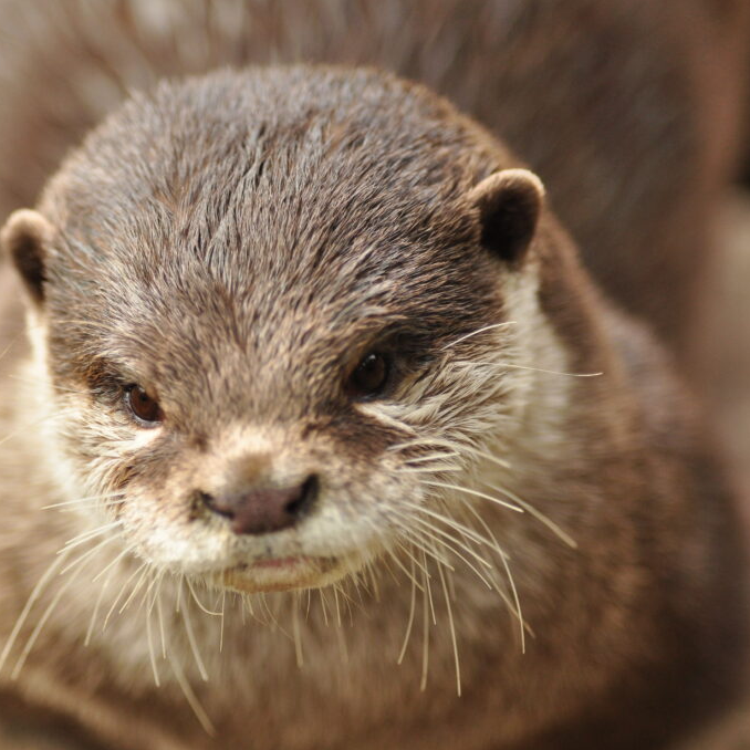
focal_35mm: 577
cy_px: 375
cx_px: 207
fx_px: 14144
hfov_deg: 3.0
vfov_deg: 3.0
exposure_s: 1/800
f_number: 3.2
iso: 450
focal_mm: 300
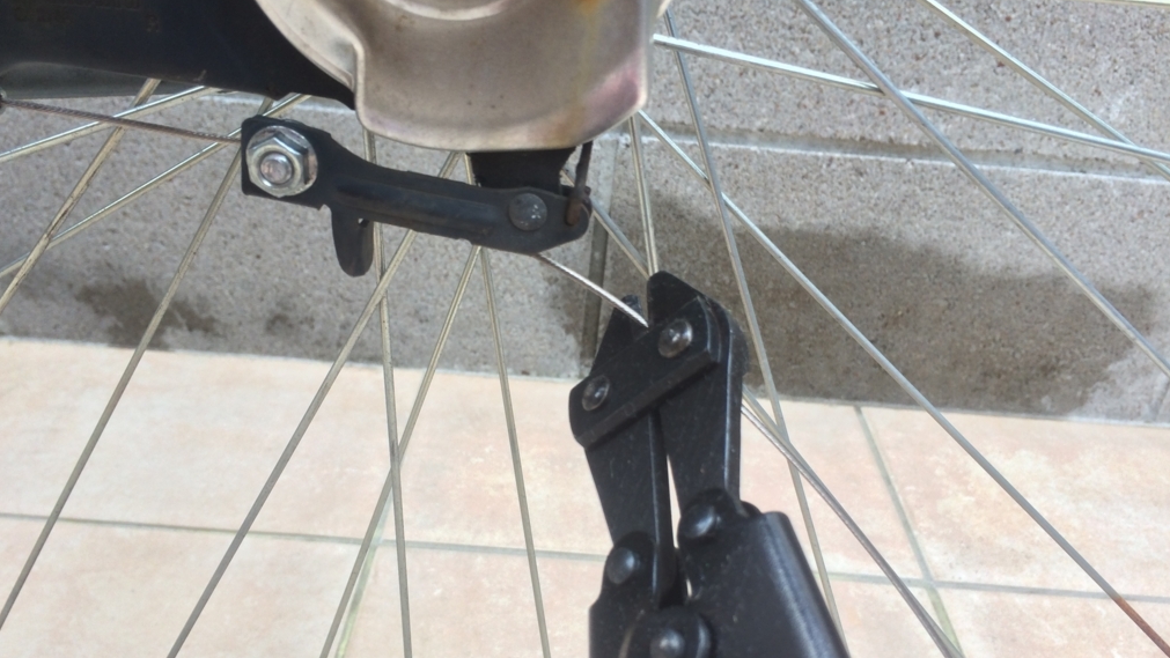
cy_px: 380
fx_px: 993
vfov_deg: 36.6
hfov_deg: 61.0
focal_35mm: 32
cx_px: 581
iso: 50
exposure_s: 1/30
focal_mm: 4.15
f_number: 2.2
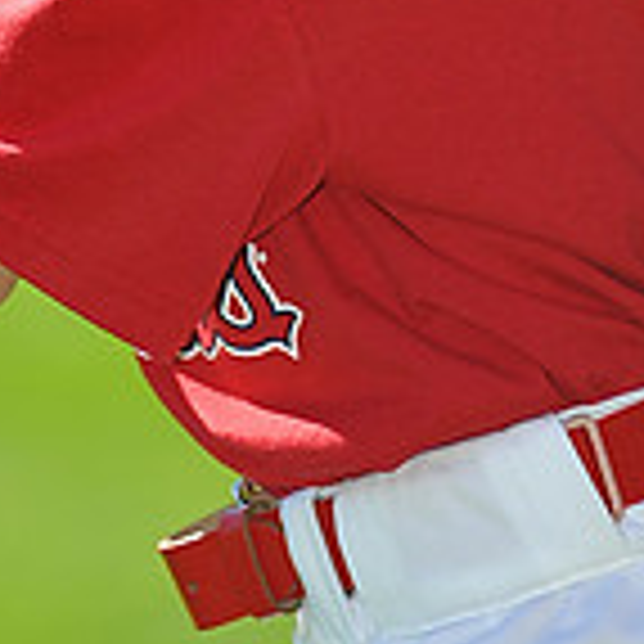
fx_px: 13008
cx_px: 41
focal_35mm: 618
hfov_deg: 2.8
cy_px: -455
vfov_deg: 2.8
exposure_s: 1/800
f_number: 4.5
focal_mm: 180
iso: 200
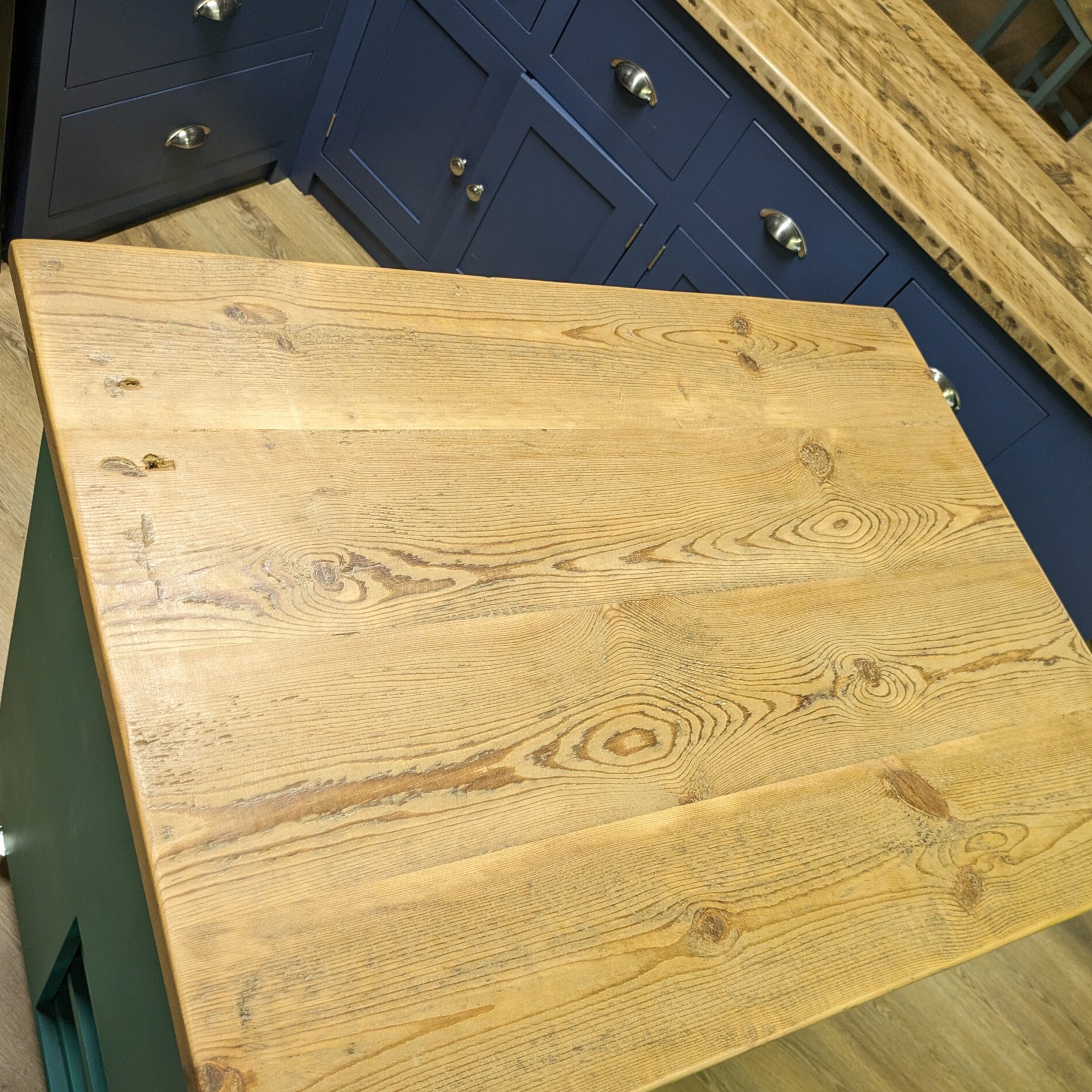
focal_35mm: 30
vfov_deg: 53.7
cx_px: 549
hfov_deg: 54.0
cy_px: 654
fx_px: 1071
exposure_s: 1/50
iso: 234
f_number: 1.89
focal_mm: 5.43
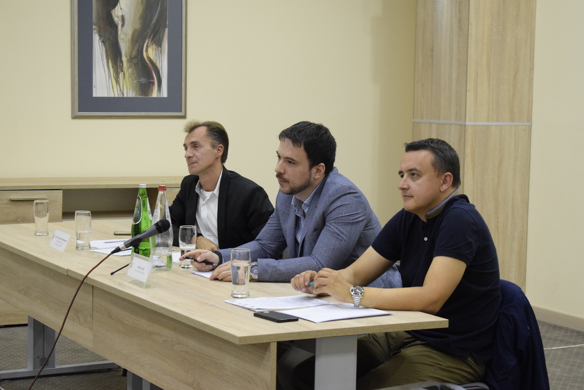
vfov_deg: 16.6
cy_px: 195
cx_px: 292
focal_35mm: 82
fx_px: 1338
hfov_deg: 24.6
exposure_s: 1/160
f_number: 5.6
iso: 3200
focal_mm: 55
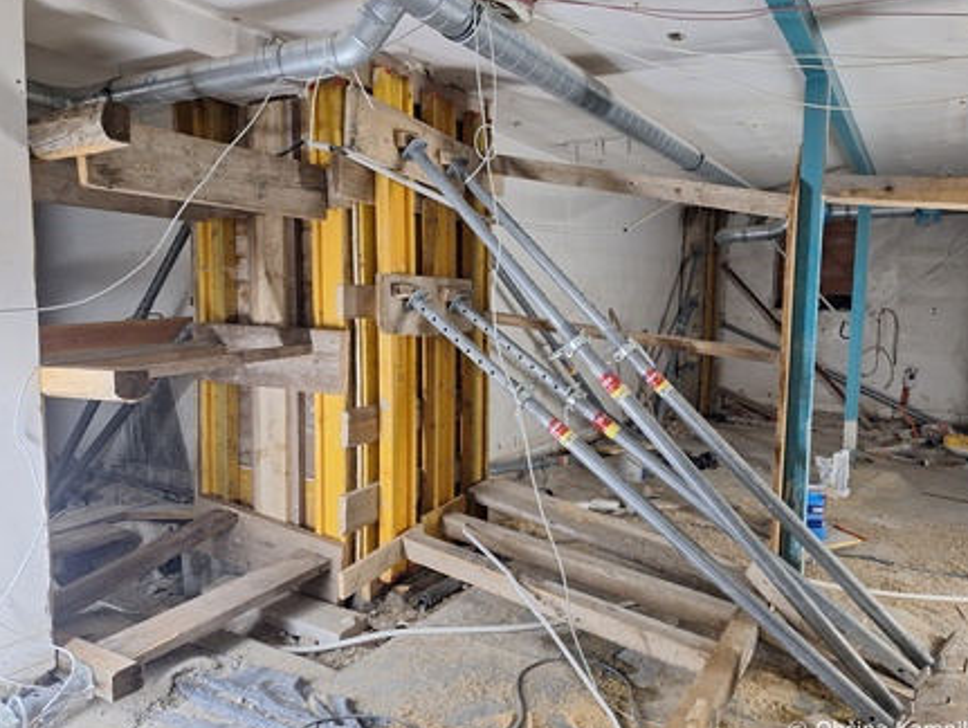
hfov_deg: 71.6
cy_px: 364
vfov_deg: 56.9
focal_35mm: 24
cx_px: 483
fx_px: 672
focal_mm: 5.54
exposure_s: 1/33
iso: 250
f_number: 1.8
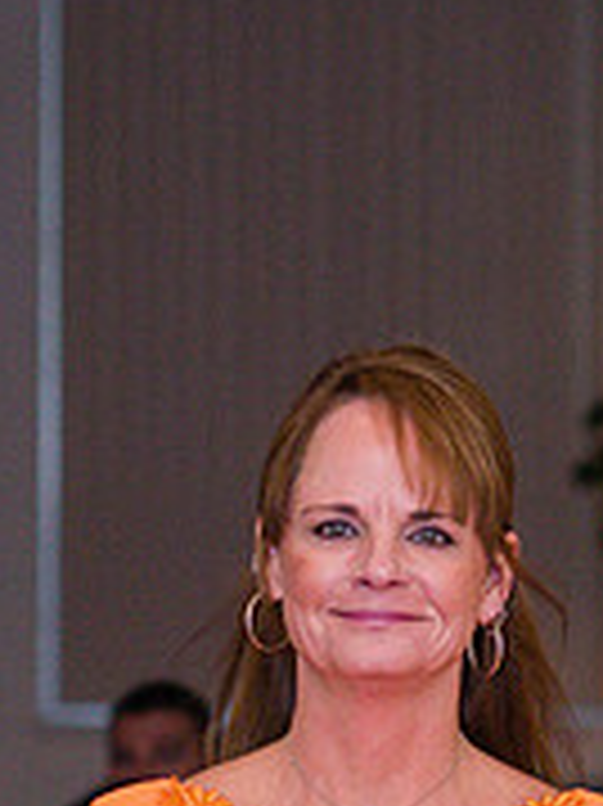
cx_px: 409
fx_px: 8930
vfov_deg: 5.2
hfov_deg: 3.9
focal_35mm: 384
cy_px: 634
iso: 800
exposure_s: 1/200
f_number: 3.2
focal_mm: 85
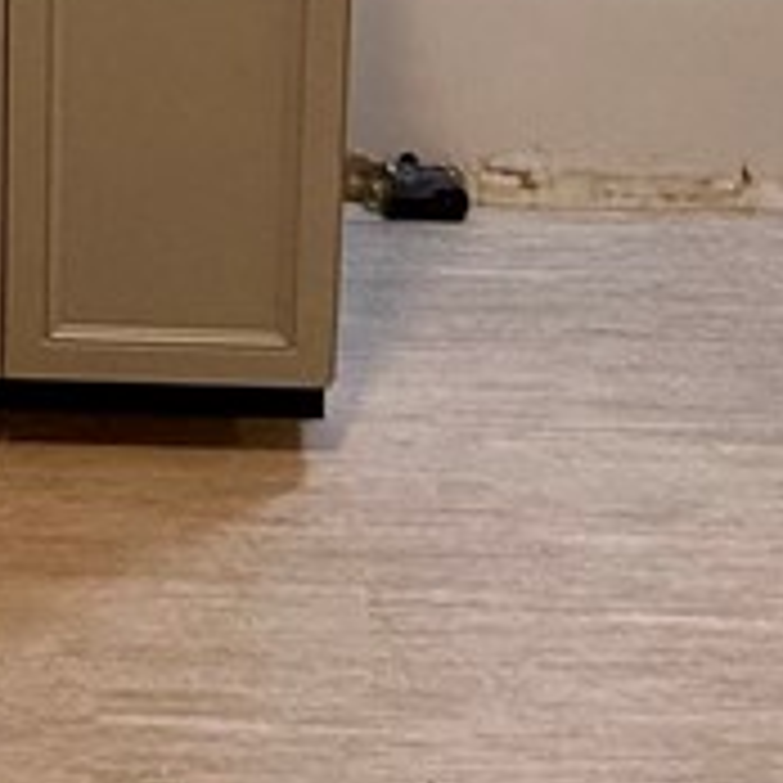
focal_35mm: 73
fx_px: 1868
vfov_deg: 20.1
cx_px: 225
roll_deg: -0.1
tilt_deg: -7.9
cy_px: -428
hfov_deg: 23.5
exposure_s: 1/120
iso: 250
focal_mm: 2.22
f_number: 2.2
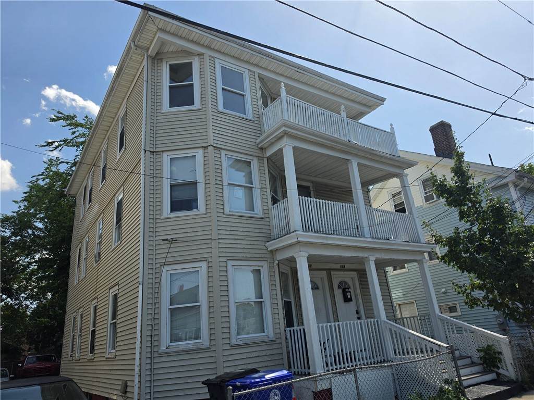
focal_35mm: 23
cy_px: 200
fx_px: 355
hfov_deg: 73.9
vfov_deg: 58.9
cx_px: 267
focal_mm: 6.5
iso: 64
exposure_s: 1/6352
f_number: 1.4
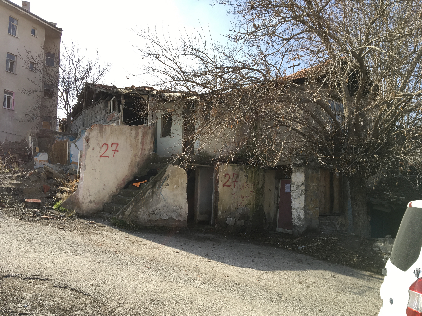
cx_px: 211
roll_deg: +0.6
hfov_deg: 61.7
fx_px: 354
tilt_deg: +9.2
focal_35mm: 29
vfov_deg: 48.2
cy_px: 158
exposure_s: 1/718
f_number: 2.2
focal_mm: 4.15
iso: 25
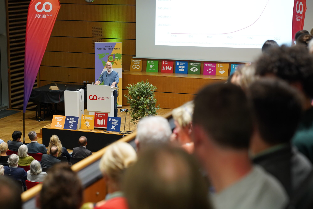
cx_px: 117
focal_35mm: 89
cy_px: 98
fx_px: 774
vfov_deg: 15.4
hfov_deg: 22.8
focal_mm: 70
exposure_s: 1/160
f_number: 3.2
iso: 1600
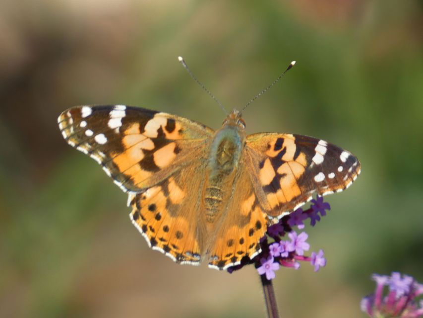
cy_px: 159
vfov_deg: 1.4
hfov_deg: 1.9
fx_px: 12955
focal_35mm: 1060
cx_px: 212
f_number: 5.7
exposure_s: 1/160
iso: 80
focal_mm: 189.9
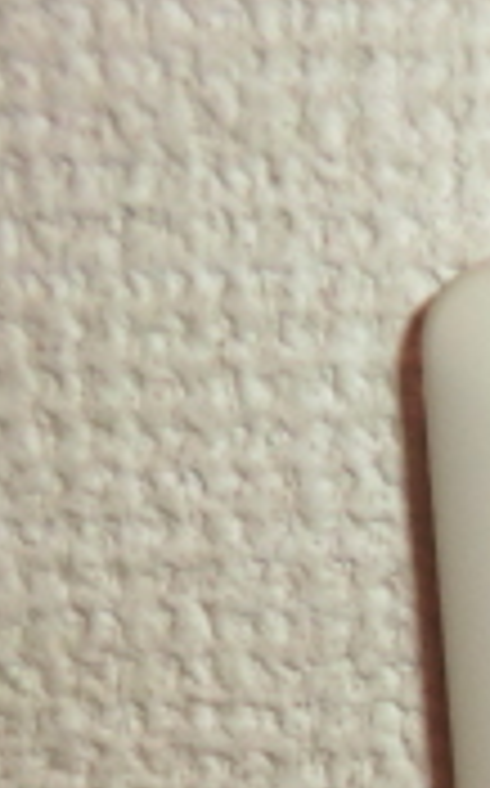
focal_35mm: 132
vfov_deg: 15.1
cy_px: 1031
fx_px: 2827
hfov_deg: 9.0
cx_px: 1169
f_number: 3.6
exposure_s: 1/60
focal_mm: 6.1
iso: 200
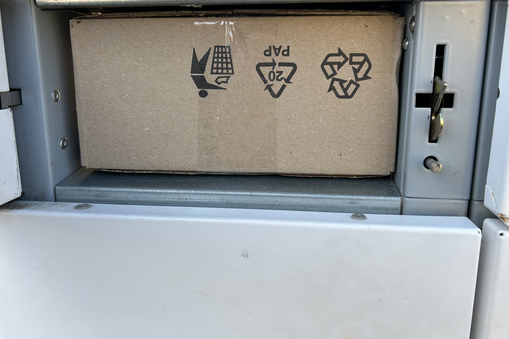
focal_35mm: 28
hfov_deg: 65.5
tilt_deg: -11.7
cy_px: 150
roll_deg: +0.2
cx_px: 250
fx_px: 396
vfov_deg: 46.3
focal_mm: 5.7
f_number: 1.5
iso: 50
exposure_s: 1/427
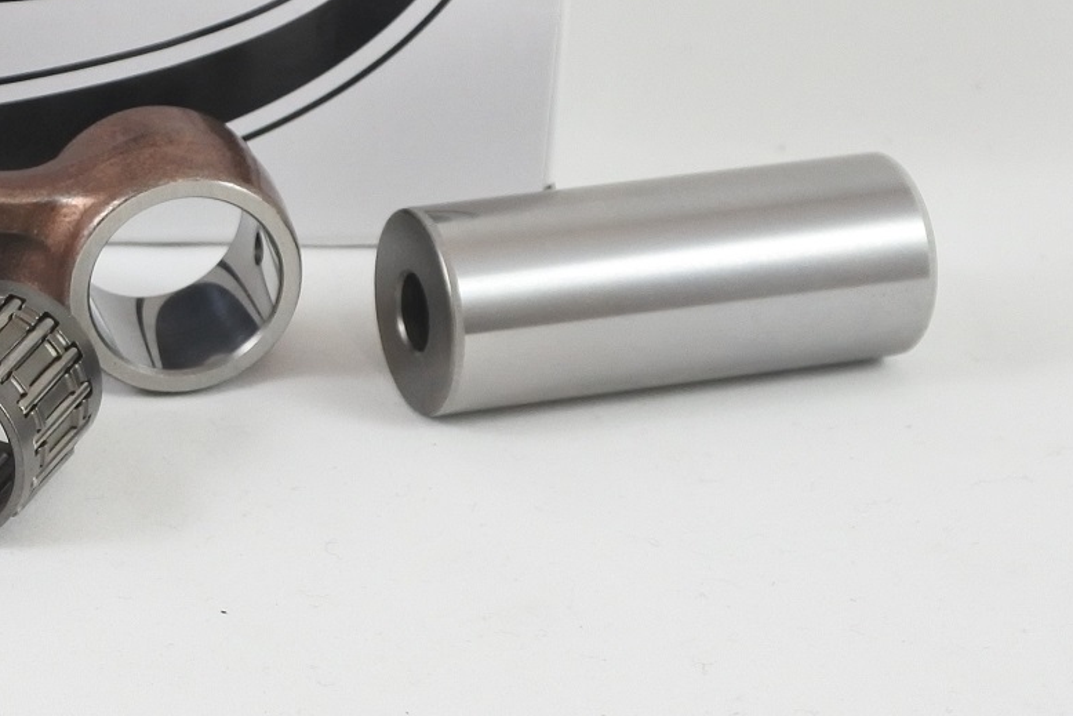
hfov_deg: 18.8
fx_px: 3070
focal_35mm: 103
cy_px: 159
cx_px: -199
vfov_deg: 13.2
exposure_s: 1/125
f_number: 4.2
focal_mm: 15.7
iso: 450
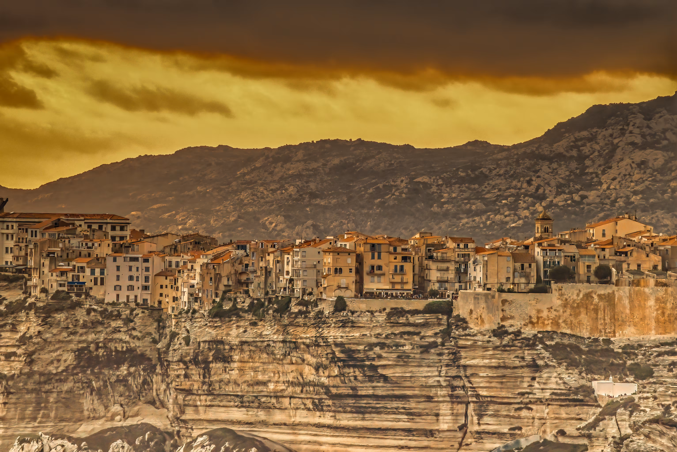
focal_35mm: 221
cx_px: 338
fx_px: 4156
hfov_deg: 9.3
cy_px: 226
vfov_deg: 6.2
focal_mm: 147.6
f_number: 10
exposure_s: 1/450
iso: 4000
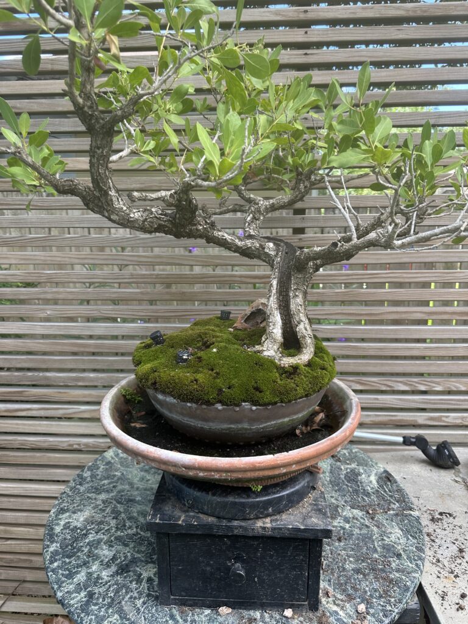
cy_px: 312
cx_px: 234
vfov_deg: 71.6
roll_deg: -0.3
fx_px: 433
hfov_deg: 56.8
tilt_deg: -10.9
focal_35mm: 24
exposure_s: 1/279
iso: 80
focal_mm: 6.86
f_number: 1.78
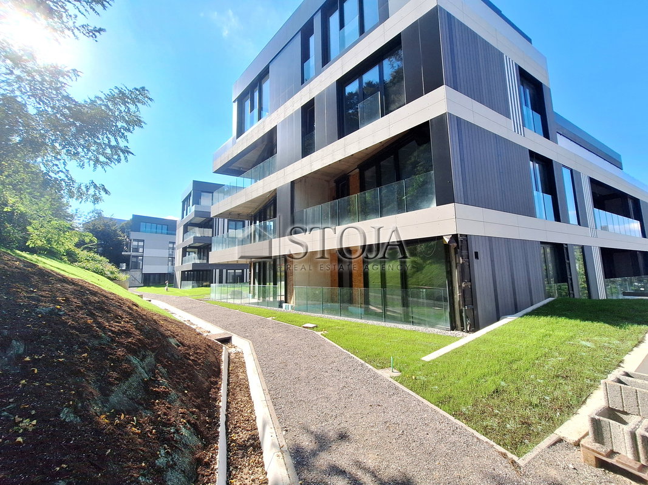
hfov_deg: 106.2
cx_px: 324
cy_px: 242
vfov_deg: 89.9
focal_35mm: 13
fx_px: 243
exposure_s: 1/1984
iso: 40
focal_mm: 1.74
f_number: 2.2
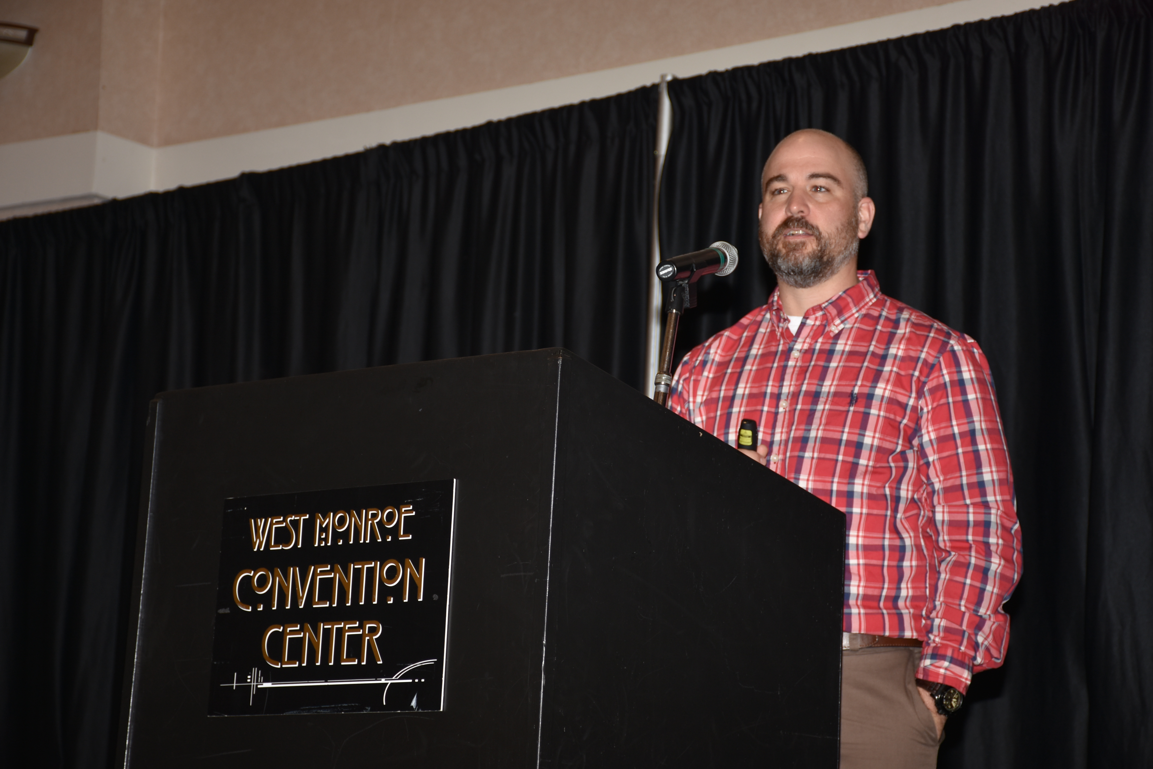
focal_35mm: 93
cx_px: 576
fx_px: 2979
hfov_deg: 21.9
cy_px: 384
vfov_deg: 14.7
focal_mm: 62
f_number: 5
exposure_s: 1/60
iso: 200
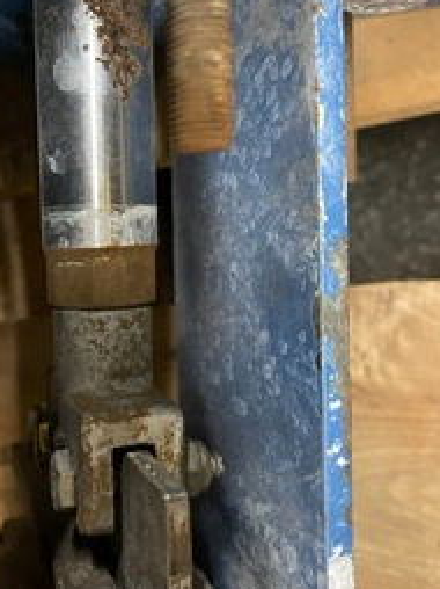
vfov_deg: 45.7
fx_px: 696
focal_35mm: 41
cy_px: 250
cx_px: 144
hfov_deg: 34.7
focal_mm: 5.1
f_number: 1.6
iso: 640
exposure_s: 1/30
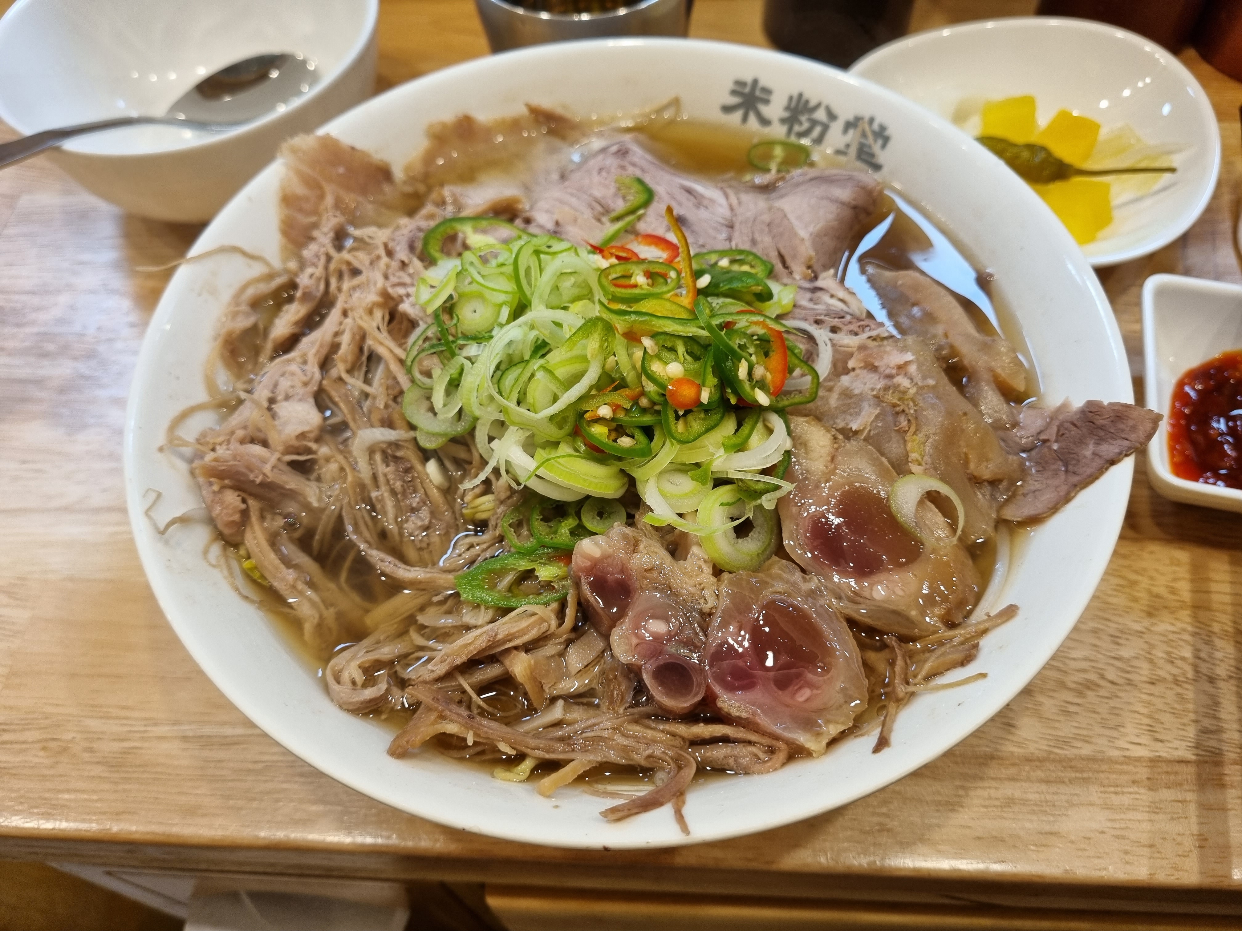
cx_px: 621
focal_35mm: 26
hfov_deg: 67.3
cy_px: 466
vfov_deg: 53.1
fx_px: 933
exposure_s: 1/120
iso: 160
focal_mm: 5.4
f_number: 1.8
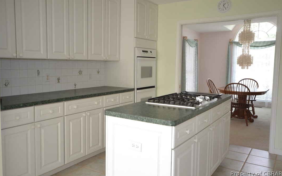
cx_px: 141
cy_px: 83
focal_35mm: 31
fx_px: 238
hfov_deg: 61.2
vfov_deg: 40.6
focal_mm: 20
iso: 800
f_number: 5.6
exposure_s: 1/60
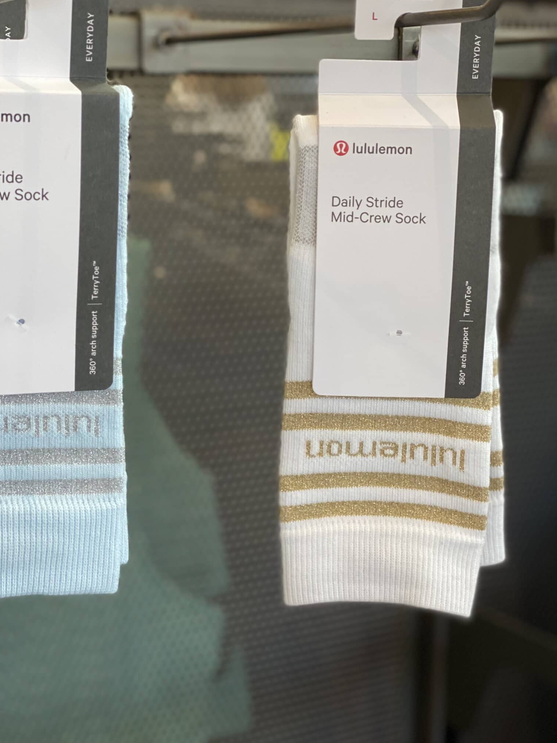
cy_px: 367
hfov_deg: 22.2
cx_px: 221
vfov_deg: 29.4
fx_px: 1416
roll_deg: -1.7
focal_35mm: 66
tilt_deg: -11.1
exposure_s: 1/120
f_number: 2
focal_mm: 6
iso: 80
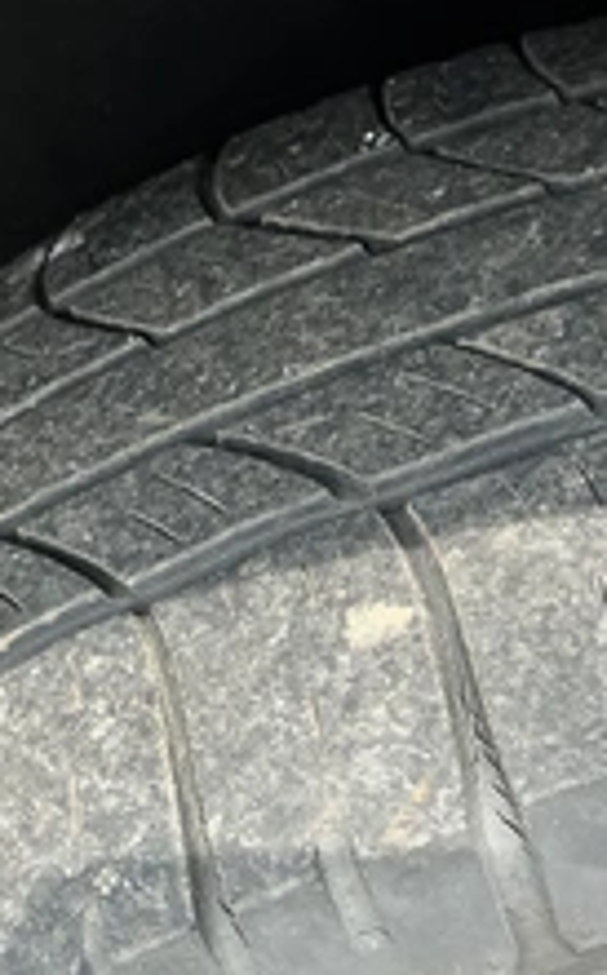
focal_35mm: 54
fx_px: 1433
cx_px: 483
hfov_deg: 23.6
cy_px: 616
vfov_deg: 37.3
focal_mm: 3
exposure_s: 1/140
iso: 32
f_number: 1.8
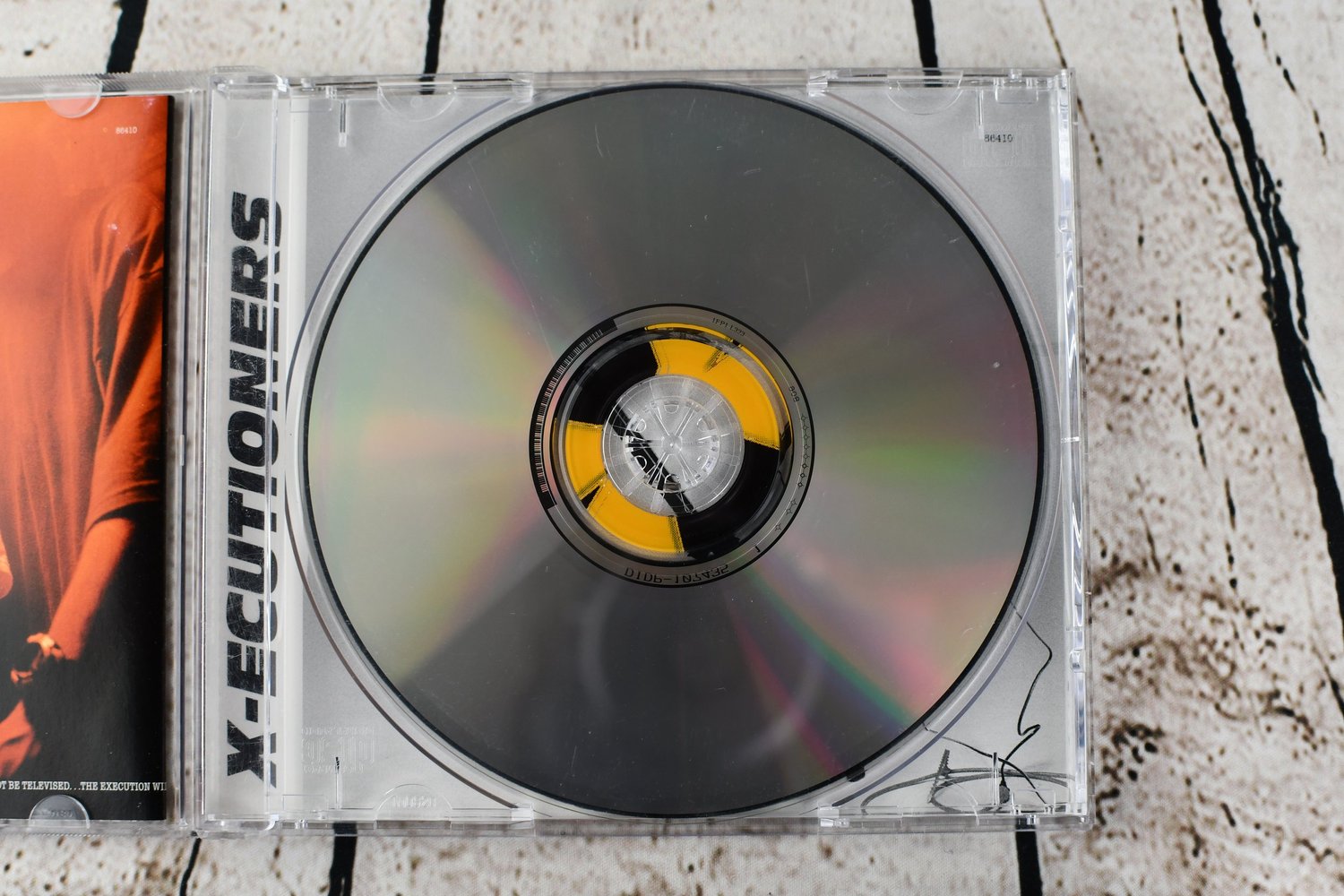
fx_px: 1941
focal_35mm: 52
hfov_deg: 38.2
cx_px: 672
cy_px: 448
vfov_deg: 26.0
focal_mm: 35
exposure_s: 1/250
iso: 400
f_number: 4
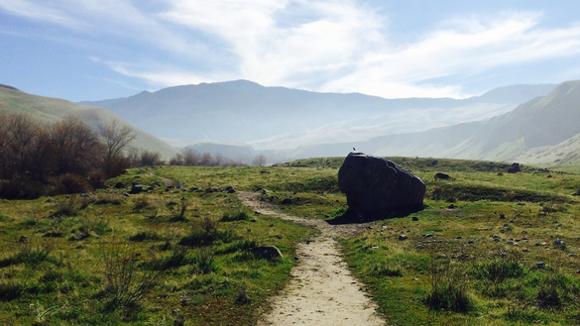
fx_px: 554
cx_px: 262
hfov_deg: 55.2
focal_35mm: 36
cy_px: 127
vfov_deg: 32.7
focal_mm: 4.2
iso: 40
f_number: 2.2
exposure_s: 1/6849
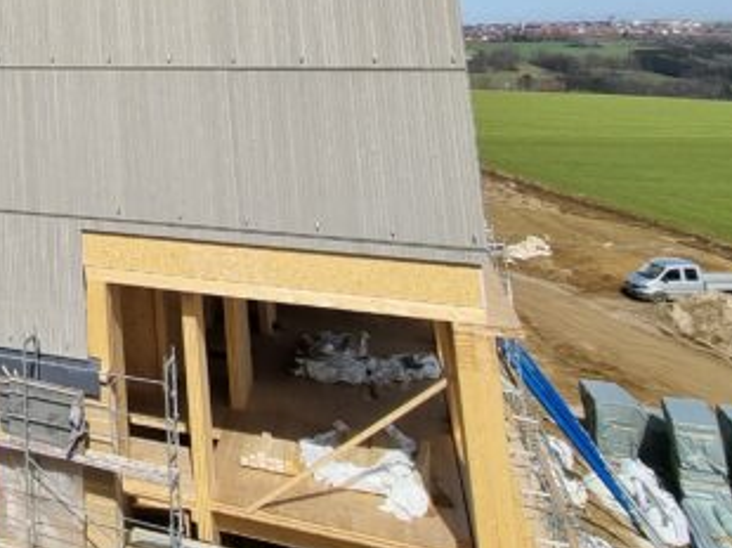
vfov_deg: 29.1
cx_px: -253
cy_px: -106
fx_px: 909
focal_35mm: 43
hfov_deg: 31.8
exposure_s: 1/2560
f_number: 2.2
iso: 50
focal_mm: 2.2
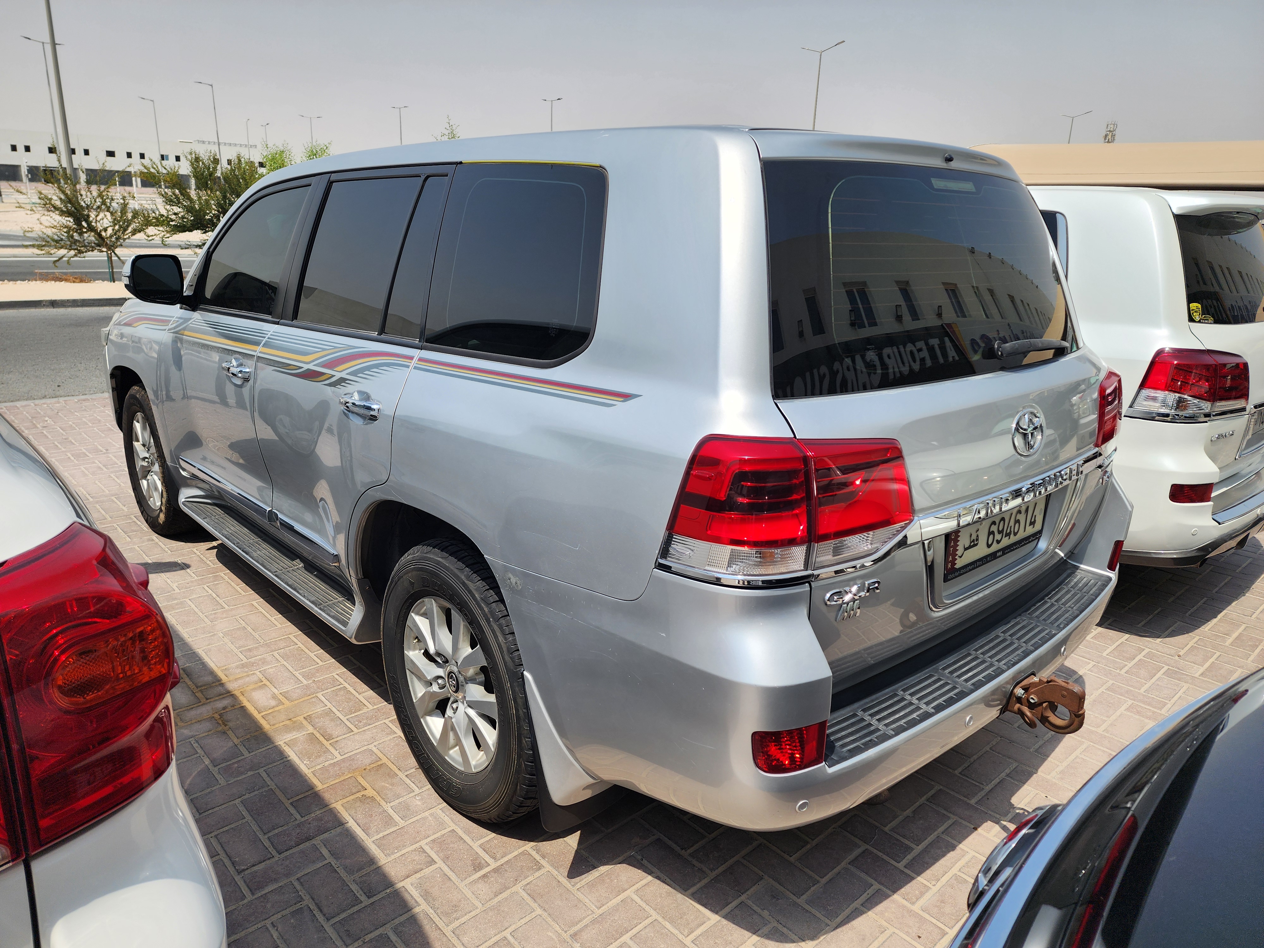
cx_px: 632
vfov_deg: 58.9
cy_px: 474
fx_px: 840
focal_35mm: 23
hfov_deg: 73.9
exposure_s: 1/1628
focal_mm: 6.4
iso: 12
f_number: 1.8
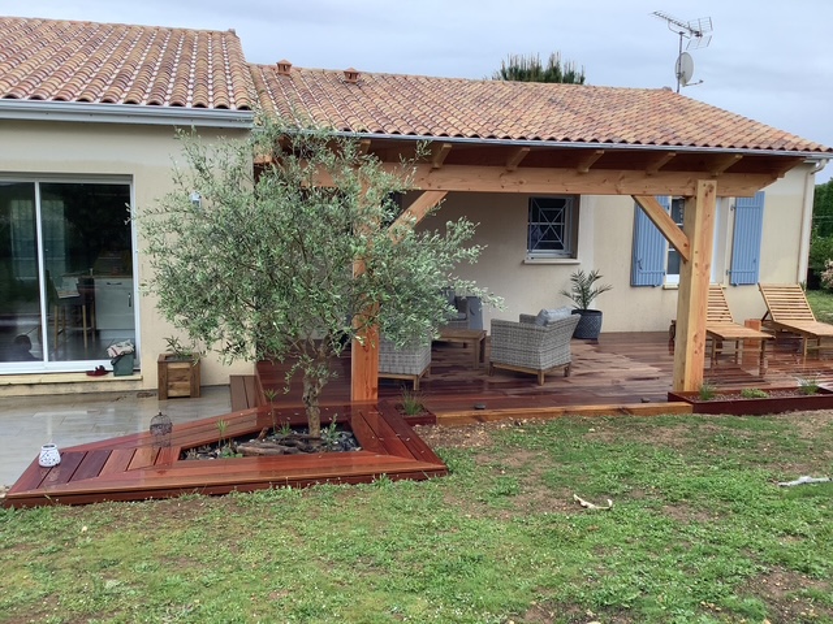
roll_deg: +0.6
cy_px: 312
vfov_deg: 45.4
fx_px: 746
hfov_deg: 58.4
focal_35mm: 31
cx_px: 416
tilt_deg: -8.6
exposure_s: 1/253
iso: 25
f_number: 2.4
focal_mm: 3.3
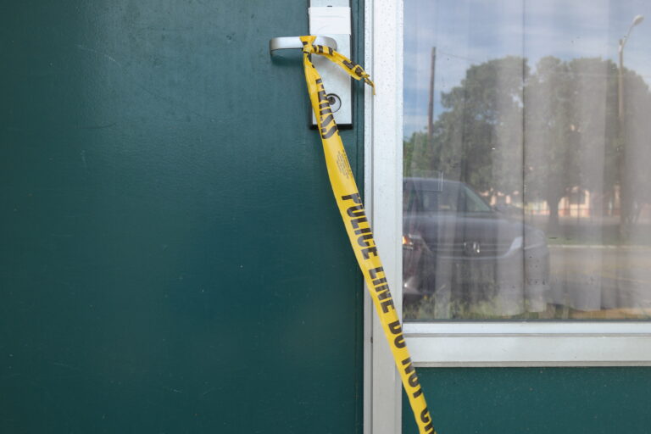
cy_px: 217
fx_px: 542
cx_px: 326
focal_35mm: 30
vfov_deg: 43.6
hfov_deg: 61.9
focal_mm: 20
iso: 100
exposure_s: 1/125
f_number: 4
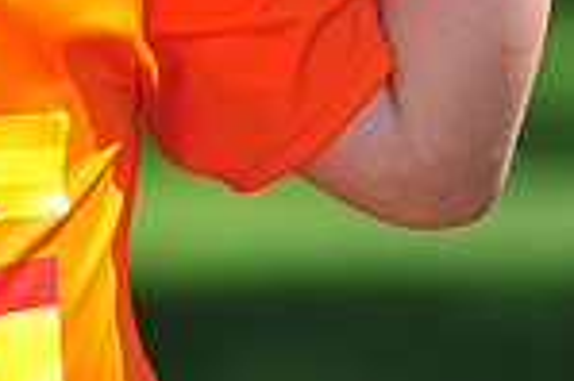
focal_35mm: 721
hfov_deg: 2.9
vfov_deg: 1.9
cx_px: -231
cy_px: -354
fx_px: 11483
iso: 200
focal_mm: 185
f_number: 4.5
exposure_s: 1/1250
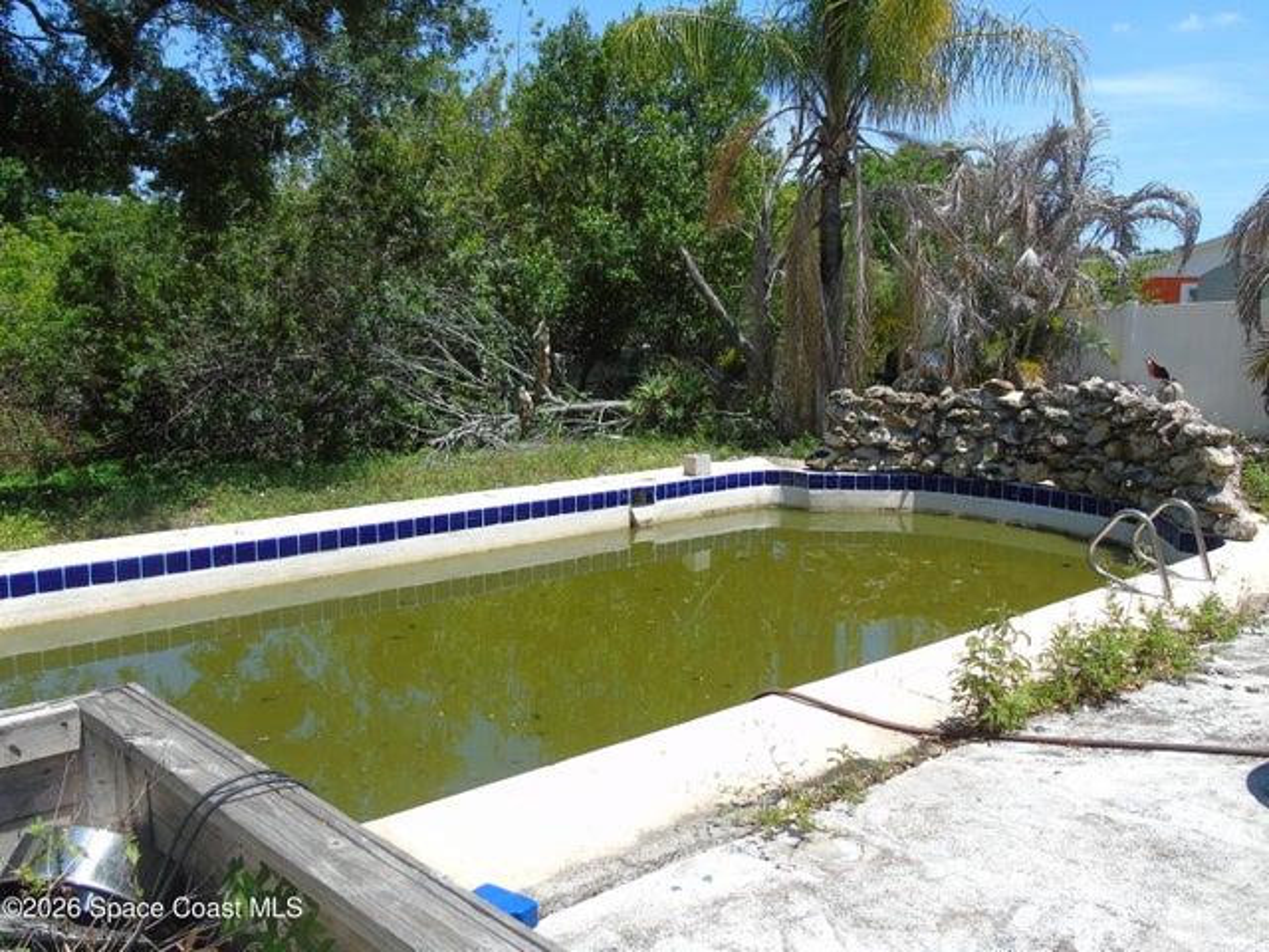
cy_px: 476
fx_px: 1063
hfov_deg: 61.7
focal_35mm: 29
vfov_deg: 48.2
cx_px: 634
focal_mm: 5.2
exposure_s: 1/640
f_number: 3.6
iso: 80
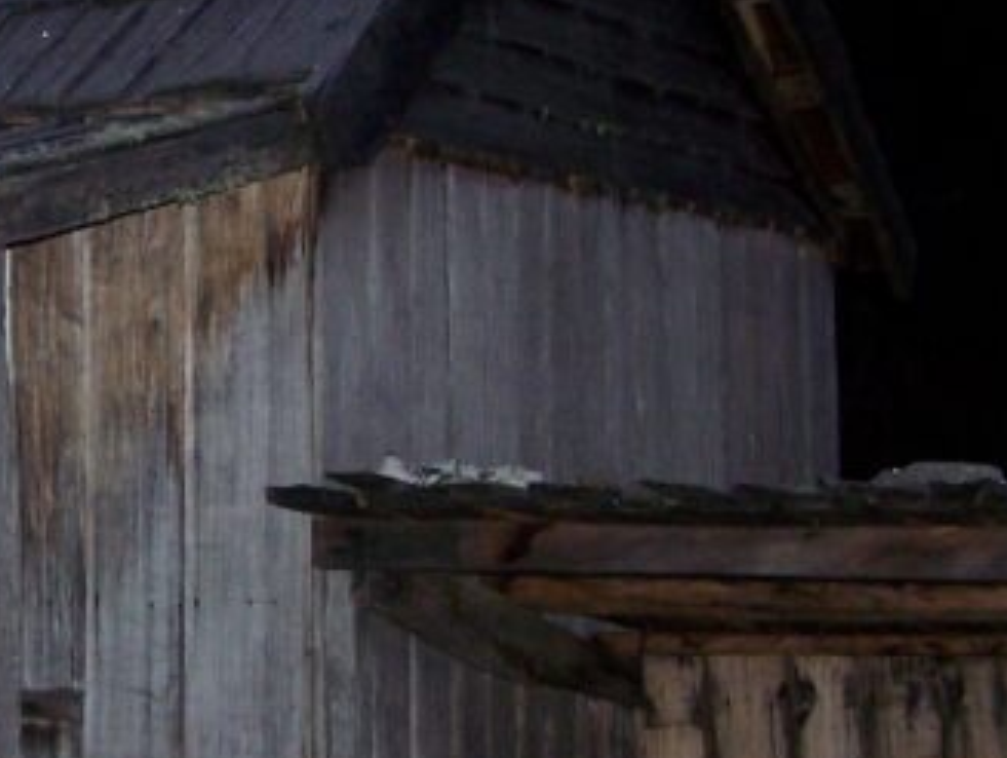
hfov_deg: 16.2
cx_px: 6
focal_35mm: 119
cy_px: 411
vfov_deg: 12.5
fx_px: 3466
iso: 160
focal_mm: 6.3
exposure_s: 1/60
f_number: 2.8
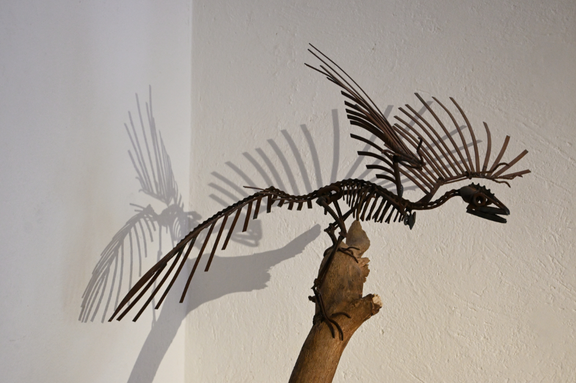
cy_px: 192
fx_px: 912
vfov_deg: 23.8
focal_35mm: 57
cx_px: 288
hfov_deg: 35.1
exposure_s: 1/125
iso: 1400
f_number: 5.6
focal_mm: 38
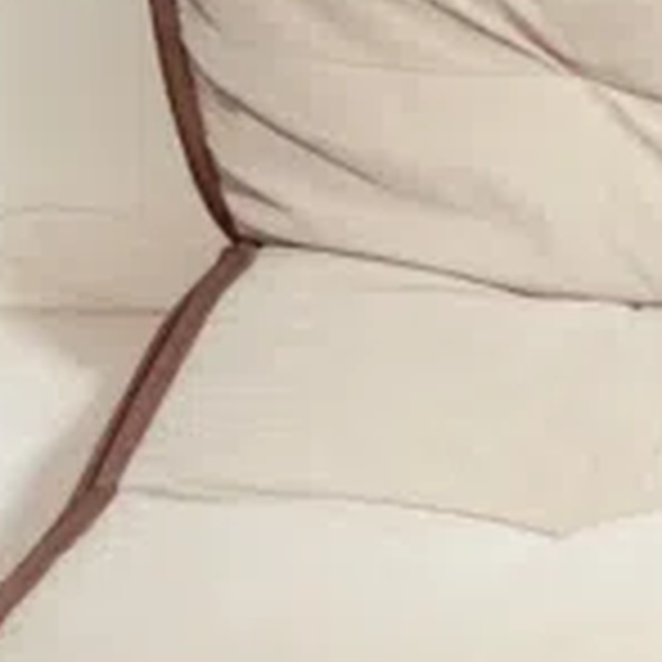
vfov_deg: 31.4
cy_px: 437
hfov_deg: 21.8
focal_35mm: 54
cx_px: 1157
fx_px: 1168
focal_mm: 2.22
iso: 400
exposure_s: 1/60
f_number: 2.2
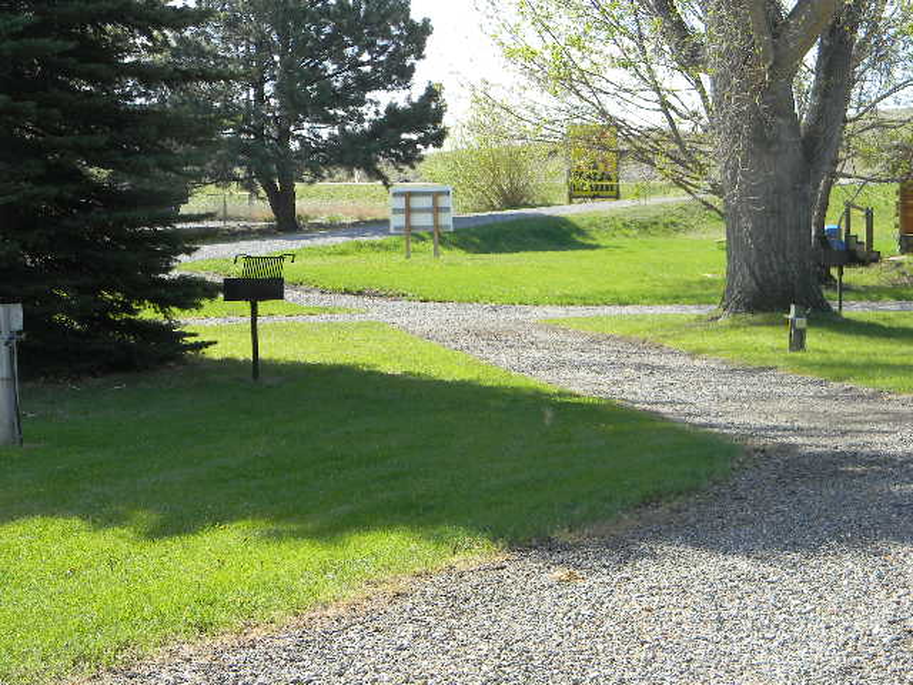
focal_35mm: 67
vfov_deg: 21.9
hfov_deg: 29.0
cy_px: 342
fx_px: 1767
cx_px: 456
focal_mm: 12.2
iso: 80
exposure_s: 1/202
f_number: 4.3
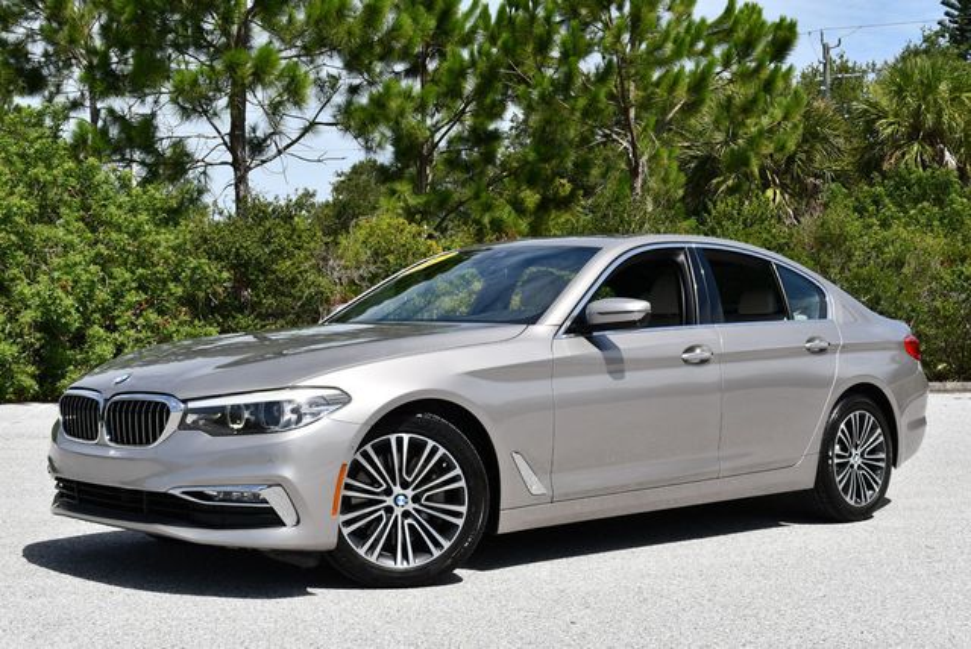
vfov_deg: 26.0
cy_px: 324
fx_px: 1404
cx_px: 486
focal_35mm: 52
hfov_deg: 38.2
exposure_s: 1/250
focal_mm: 26
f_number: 8
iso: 100
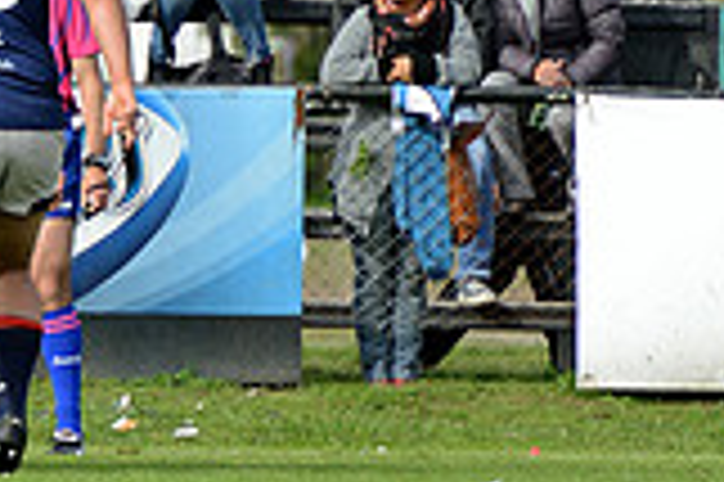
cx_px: -531
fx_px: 19568
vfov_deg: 1.4
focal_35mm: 974
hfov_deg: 2.1
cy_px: -282
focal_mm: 270
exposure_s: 1/1000
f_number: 4
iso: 400
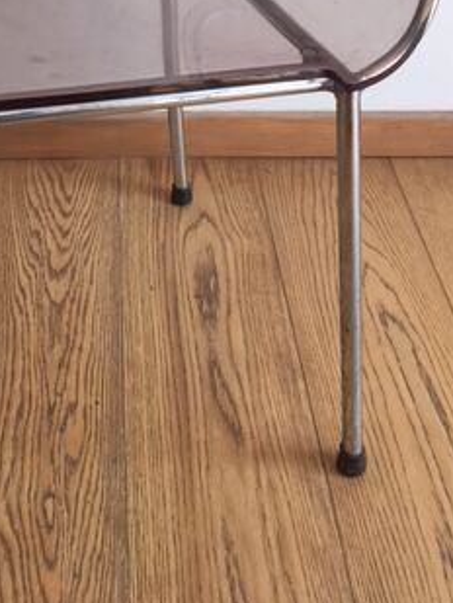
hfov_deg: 24.3
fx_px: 1046
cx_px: 146
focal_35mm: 60
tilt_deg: -26.2
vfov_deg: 29.8
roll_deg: -3.0
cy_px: -12
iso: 25
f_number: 2.2
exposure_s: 1/100
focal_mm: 4.15
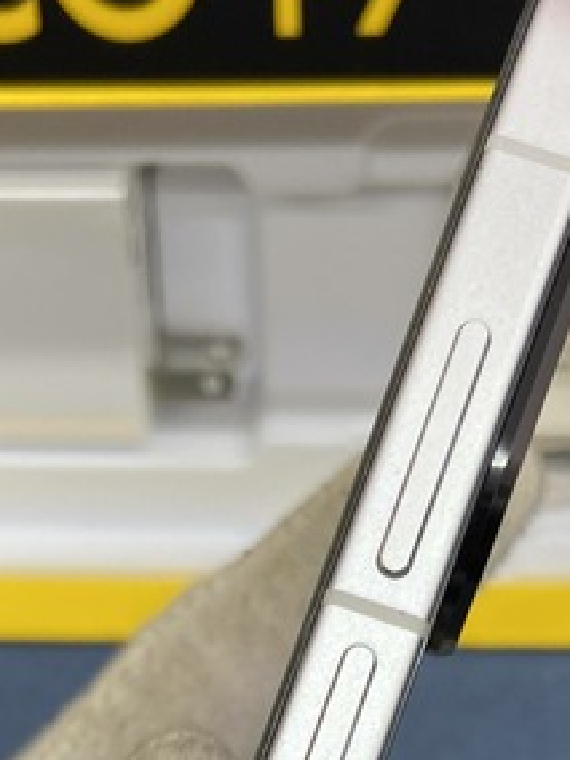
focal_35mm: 88
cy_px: 982
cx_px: 171
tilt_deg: -56.3
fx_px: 1932
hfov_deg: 16.7
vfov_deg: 20.4
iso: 80
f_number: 1.8
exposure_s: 1/60
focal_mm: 4.25
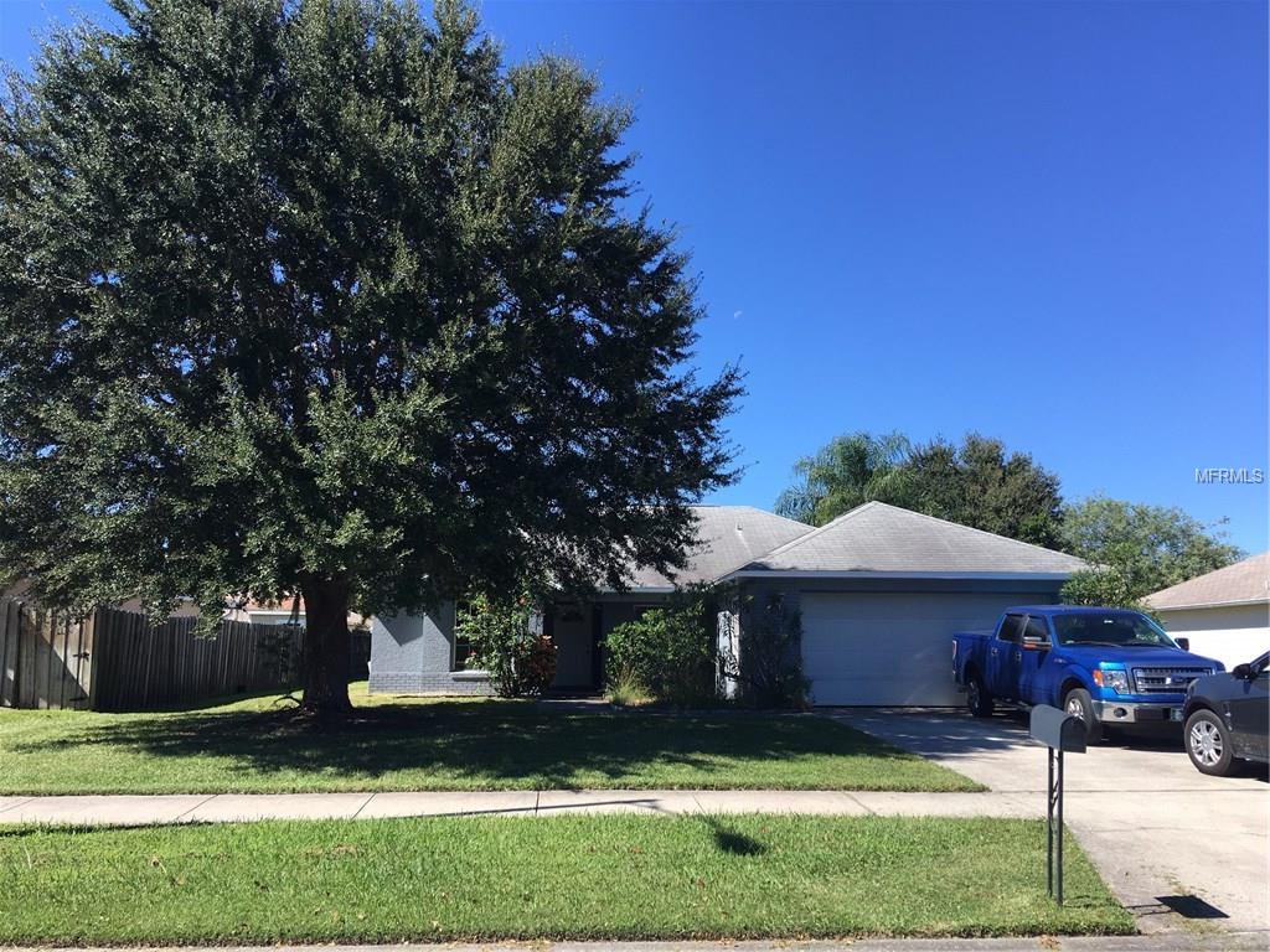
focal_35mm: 29
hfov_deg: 61.7
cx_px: 635
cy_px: 476
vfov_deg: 48.2
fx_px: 1064
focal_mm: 4.15
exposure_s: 1/801
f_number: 2.2
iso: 25
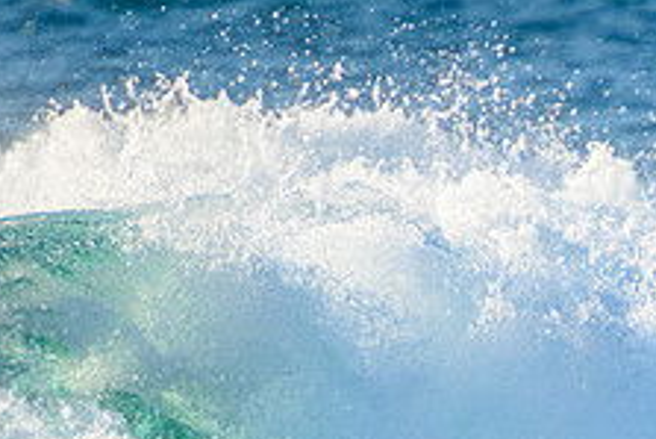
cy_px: 558
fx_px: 28918
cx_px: 759
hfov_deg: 1.3
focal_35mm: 1586
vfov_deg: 0.9
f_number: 5.6
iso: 720
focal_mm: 400
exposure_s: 1/2000
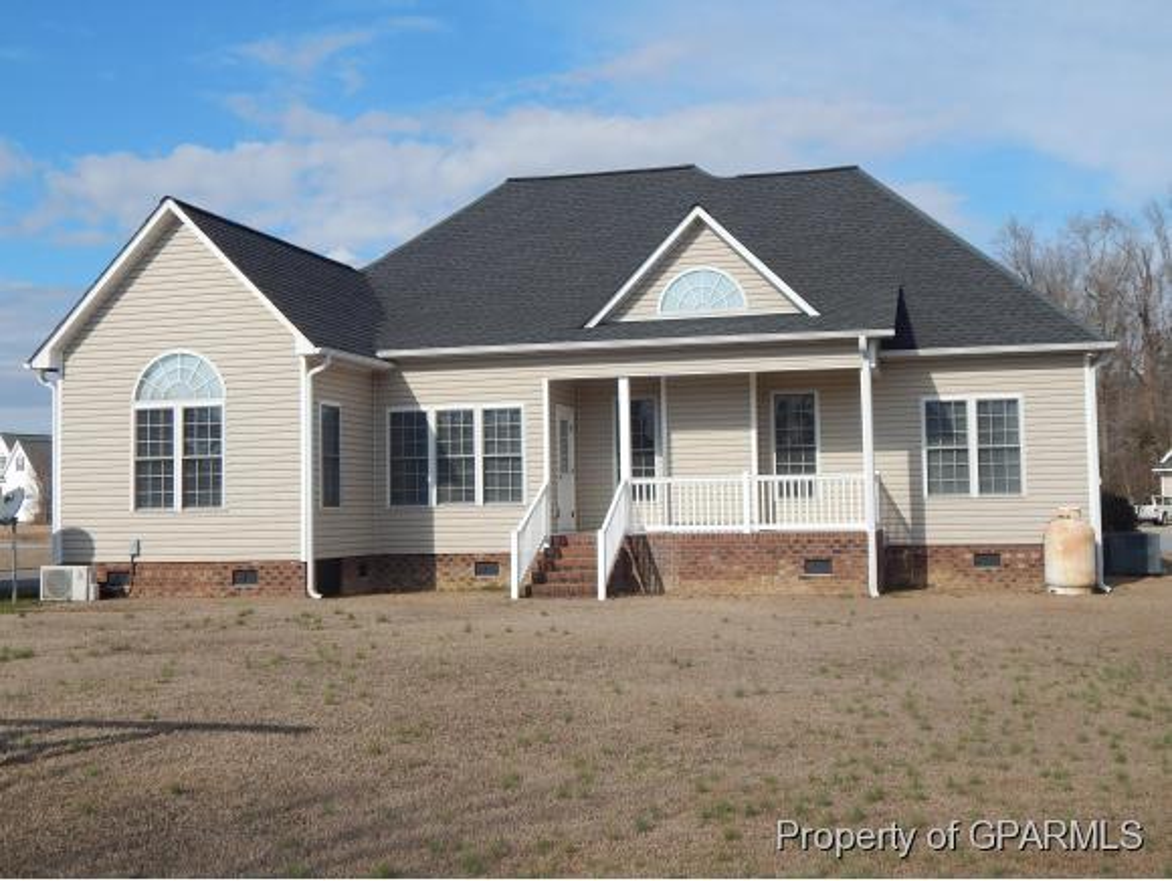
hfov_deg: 43.8
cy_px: 440
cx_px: 586
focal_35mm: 43
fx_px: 1457
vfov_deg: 33.6
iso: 125
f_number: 7.1
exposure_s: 1/500
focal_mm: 7.7
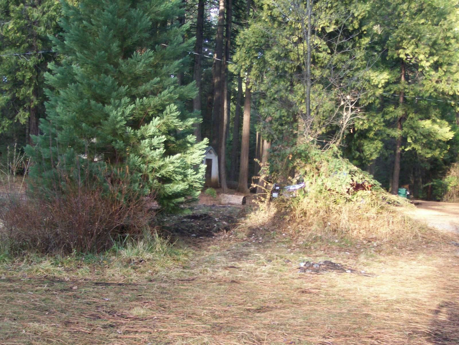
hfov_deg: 42.1
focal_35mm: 45
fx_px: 597
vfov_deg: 32.2
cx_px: 230
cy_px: 172
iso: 140
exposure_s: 1/73.1
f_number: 3
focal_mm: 7.6
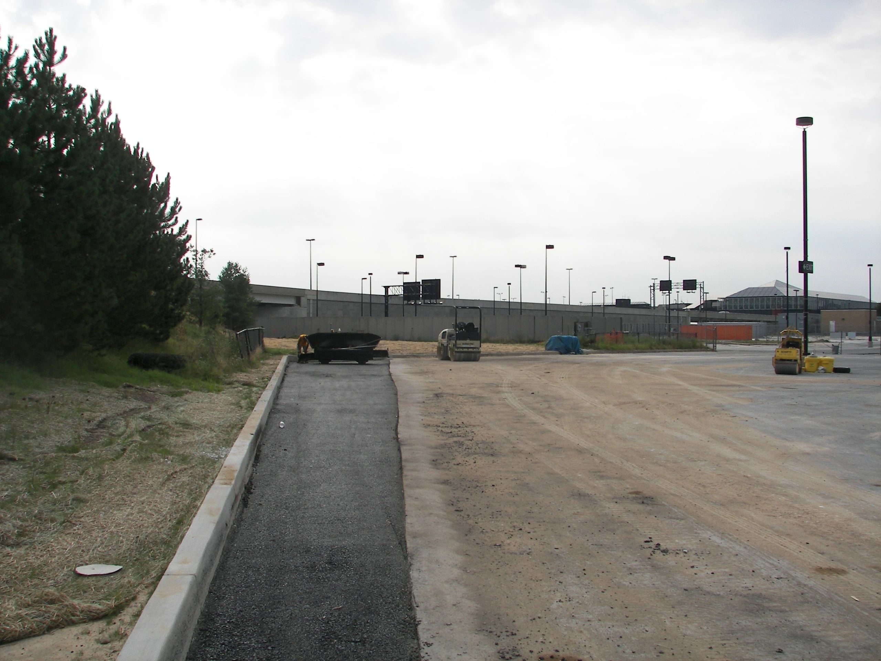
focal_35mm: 36
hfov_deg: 51.4
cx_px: 440
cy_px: 330
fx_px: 916
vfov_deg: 39.7
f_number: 4
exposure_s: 1/640
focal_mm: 6
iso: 50
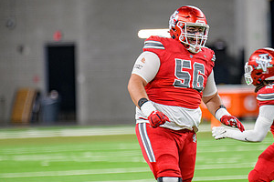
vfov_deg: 2.8
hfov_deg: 4.3
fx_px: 3676
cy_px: 121
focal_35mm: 483
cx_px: 184
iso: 1000
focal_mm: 250
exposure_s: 1/400
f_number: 2.8
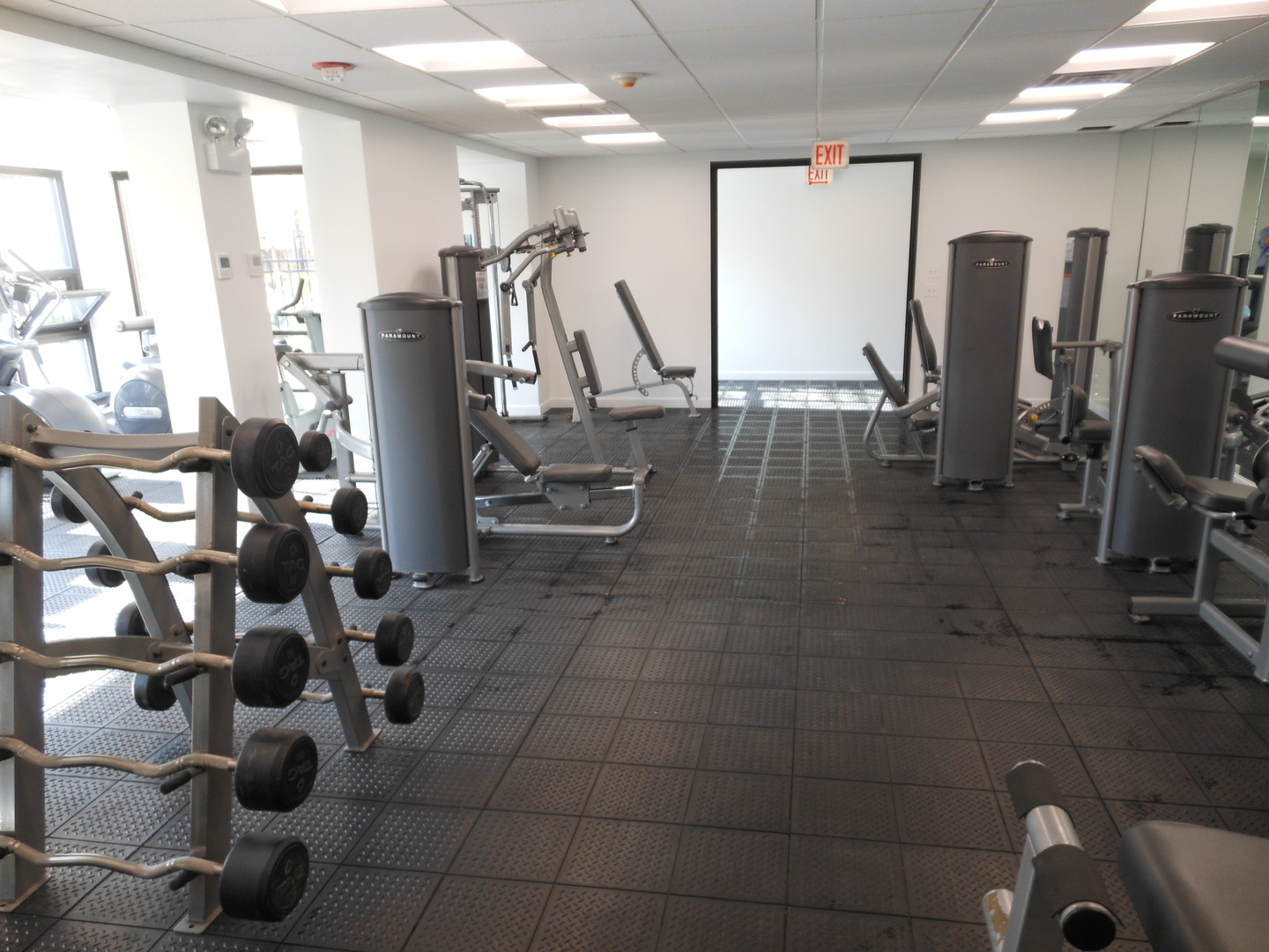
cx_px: 634
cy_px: 476
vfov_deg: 54.9
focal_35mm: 25
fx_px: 916
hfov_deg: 69.4
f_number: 3.2
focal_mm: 4.5
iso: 80
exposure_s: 1/30
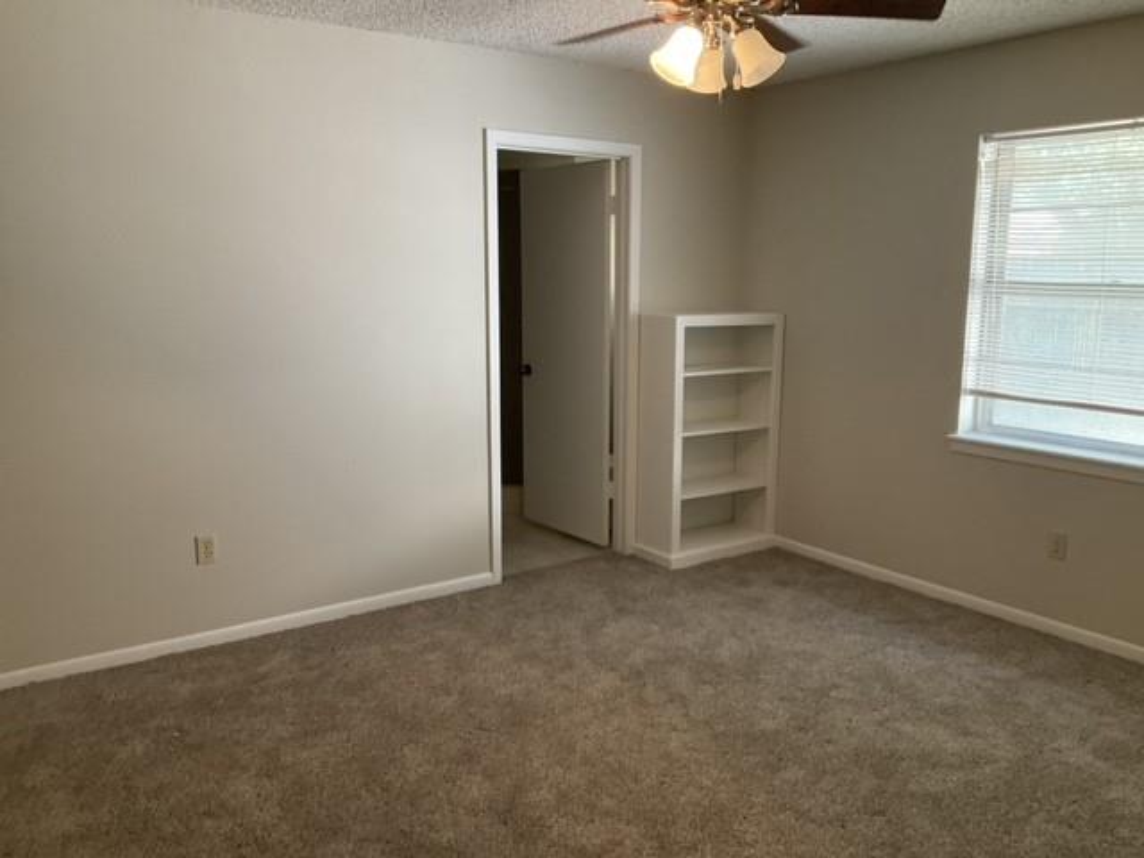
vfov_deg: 48.2
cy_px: 429
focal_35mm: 29
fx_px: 958
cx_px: 572
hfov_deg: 61.7
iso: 200
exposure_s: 1/60
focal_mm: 3
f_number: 1.8
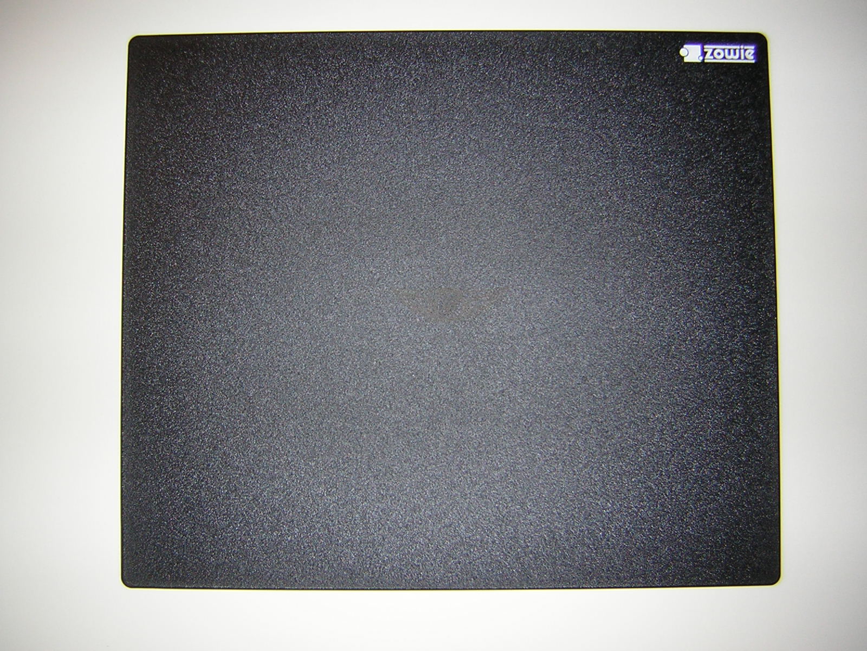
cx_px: 434
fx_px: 902
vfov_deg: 39.7
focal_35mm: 36
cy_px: 326
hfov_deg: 51.4
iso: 50
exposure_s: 1/60.1
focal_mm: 4.7
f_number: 2.6
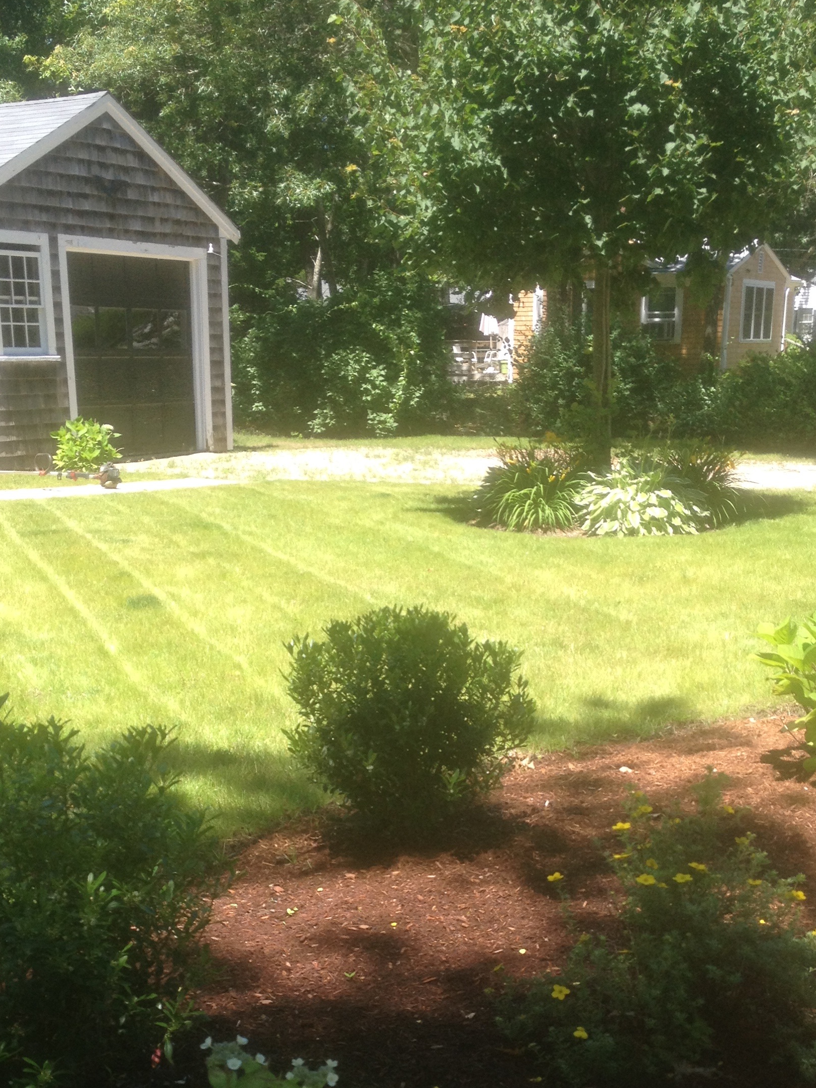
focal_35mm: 53
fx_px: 1665
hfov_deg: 27.5
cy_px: 819
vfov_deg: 35.3
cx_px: 371
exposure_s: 1/431
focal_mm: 4.28
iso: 50
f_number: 2.4
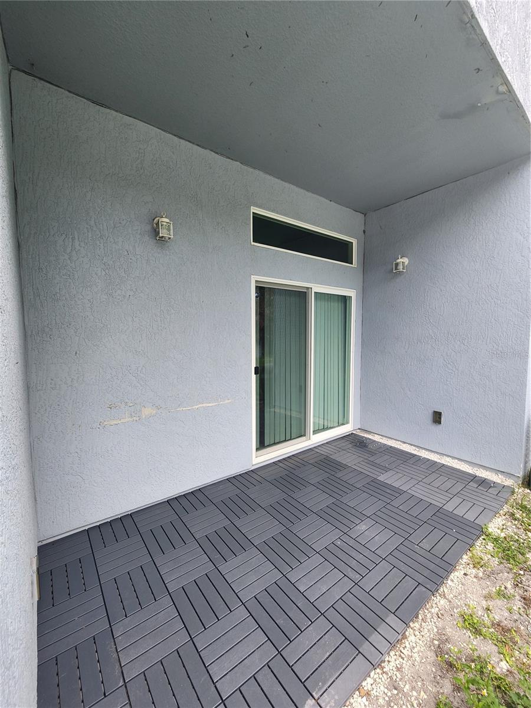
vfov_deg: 106.2
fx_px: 266
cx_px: 266
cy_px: 354
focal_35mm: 13
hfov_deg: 89.9
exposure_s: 1/210
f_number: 2.2
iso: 50
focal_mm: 2.2
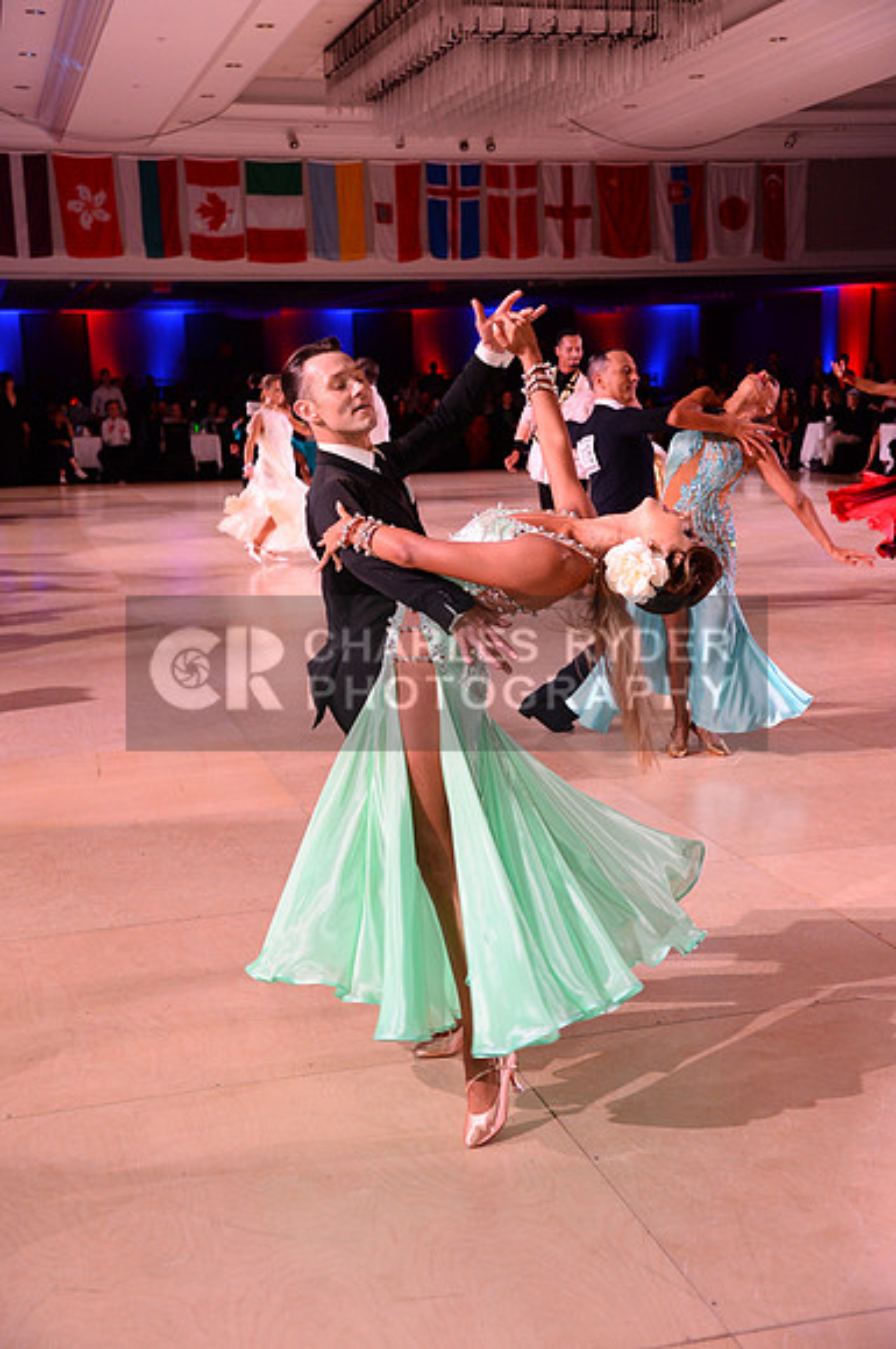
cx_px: 448
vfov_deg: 42.8
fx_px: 1722
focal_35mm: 46
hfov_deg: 29.2
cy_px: 674
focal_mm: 46
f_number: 5
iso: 2500
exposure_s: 1/250
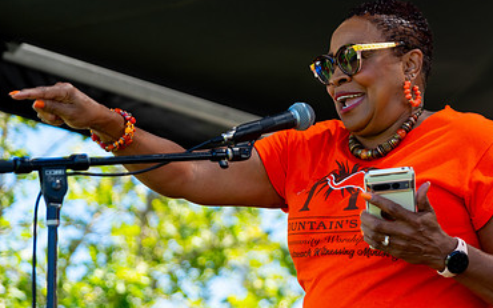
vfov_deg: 11.7
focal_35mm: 112
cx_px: 313
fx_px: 1504
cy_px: 153
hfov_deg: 18.6
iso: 160
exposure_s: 1/1250
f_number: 2.8
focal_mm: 70
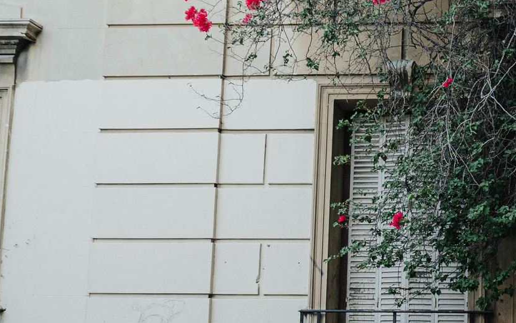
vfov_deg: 16.9
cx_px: 649
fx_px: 1083
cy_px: 228
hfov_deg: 23.9
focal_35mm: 77
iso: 640
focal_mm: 24
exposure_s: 1/160
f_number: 2.8
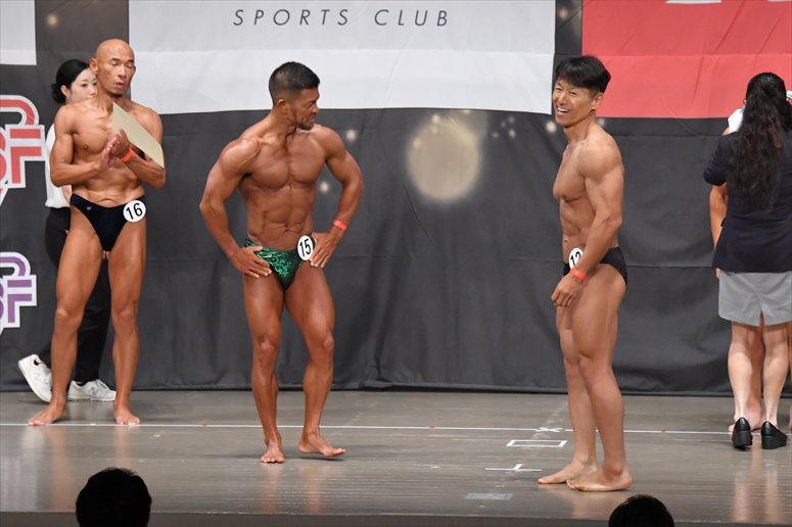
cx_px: 396
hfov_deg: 11.0
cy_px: 264
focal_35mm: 187
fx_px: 4112
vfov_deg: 7.3
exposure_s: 1/400
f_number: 5.6
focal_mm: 125
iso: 6400
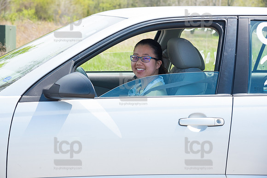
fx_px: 727
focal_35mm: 98
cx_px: 134
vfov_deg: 14.0
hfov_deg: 20.8
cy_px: 89
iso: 1000
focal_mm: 98
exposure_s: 1/800
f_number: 7.1
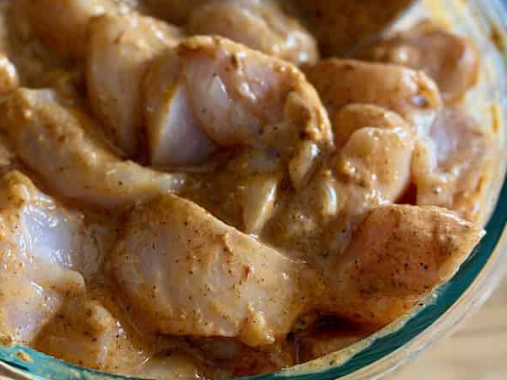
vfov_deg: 15.2
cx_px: 138
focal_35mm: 97
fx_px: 1420
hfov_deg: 20.1
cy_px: 128
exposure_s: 1/60
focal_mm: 6.8
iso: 200
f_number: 1.8
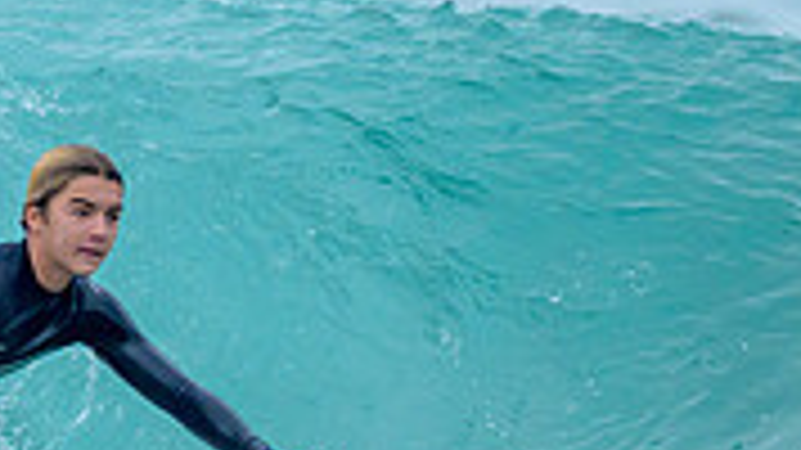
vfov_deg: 0.3
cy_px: 460
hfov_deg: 0.6
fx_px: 79815
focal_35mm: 3759
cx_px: 47
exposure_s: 1/3200
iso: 1000
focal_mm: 800
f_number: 6.3
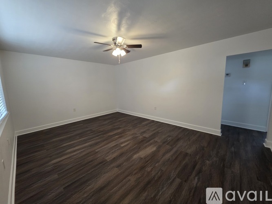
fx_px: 102
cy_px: 102
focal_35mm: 13
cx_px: 136
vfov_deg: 89.9
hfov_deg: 106.2
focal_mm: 2.2
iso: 250
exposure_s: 1/60
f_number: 1.9
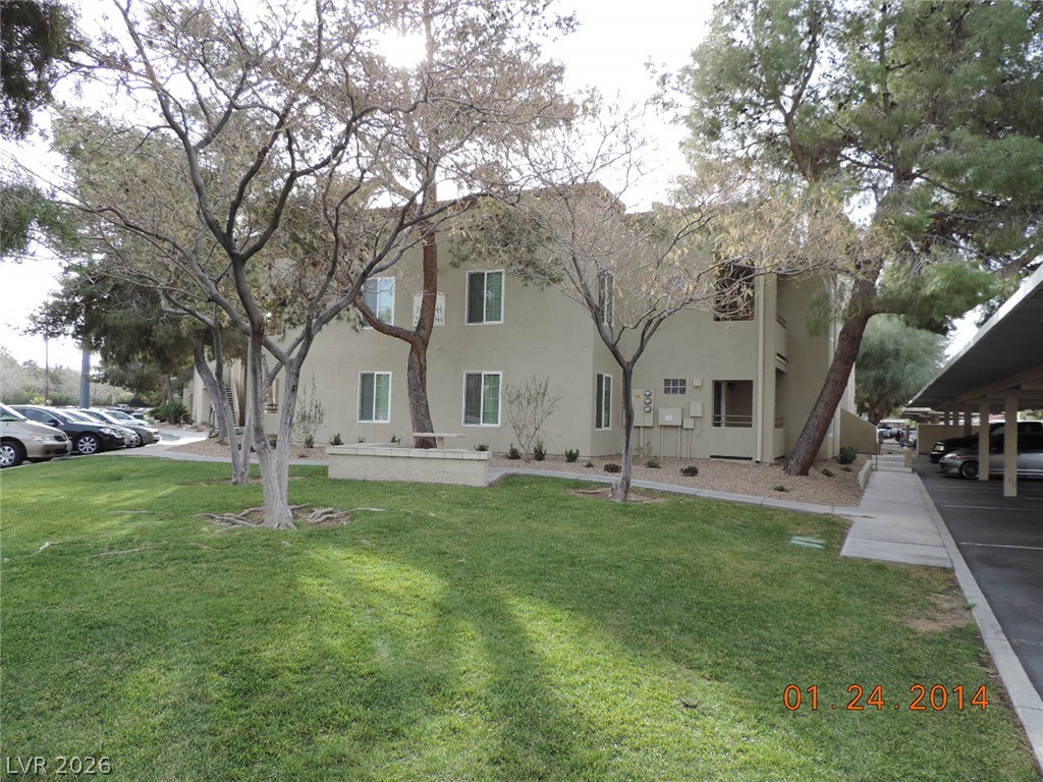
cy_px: 391
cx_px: 522
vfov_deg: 56.8
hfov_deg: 71.6
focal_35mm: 24
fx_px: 723
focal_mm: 4.3
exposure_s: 1/200
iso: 80
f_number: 3
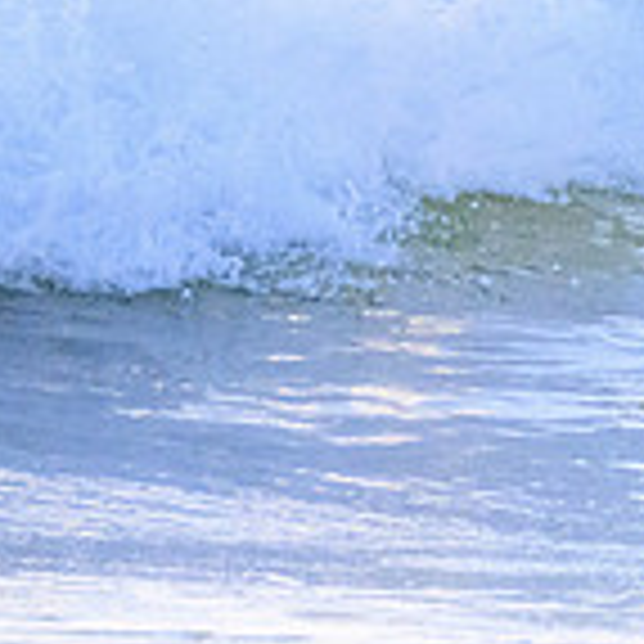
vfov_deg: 0.6
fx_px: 58114
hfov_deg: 0.6
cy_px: -214
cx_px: 1225
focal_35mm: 2761
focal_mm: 800
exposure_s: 1/2000
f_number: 11
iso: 5600
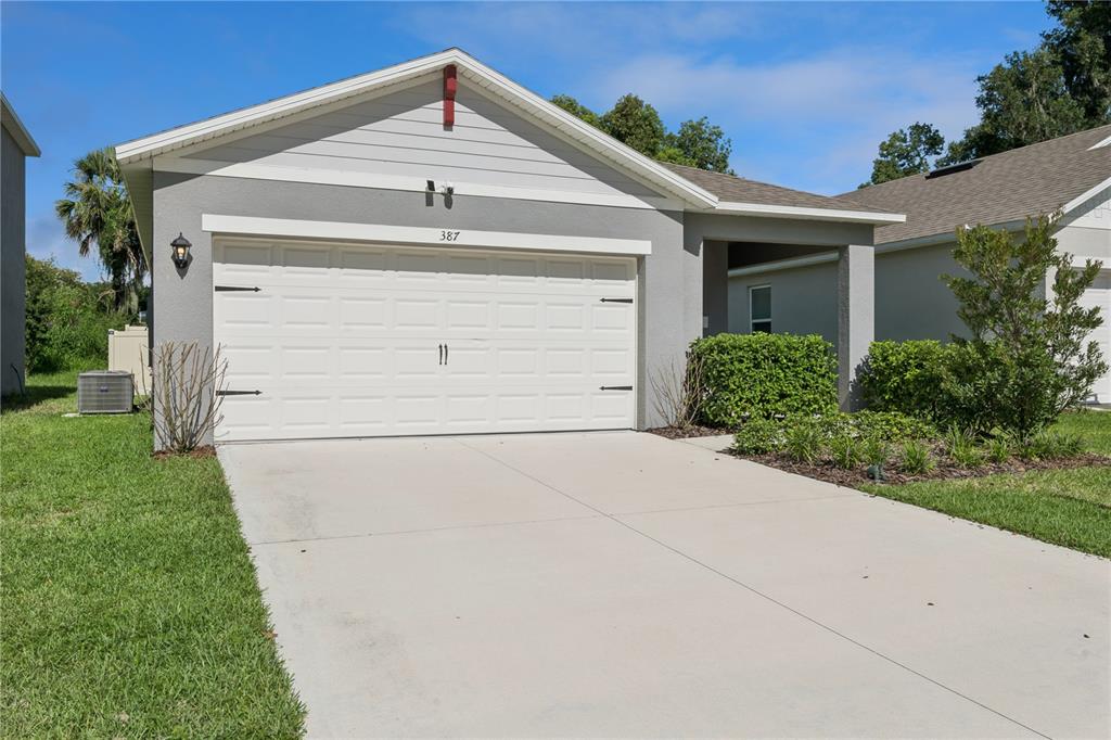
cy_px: 370
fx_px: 895
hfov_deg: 63.7
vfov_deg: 44.9
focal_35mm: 29
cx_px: 556
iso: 100
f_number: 20
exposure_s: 1/100
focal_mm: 29
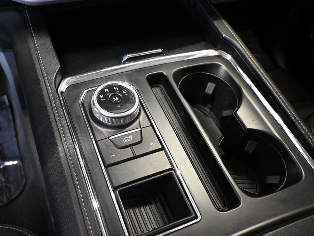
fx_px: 293
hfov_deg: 56.2
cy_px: 120
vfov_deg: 43.8
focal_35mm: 32
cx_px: 134
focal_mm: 19.5
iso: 8000
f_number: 3.8
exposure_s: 1/60
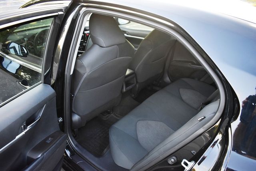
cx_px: 128
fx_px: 192
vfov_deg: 48.0
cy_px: 86
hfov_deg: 67.4
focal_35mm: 27
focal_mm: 18
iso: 1100
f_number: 3.5
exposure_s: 1/125
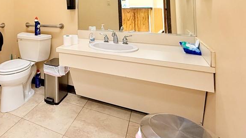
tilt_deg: +1.1
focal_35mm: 27
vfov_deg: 38.5
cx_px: 55
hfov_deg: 64.7
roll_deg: +1.1
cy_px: 3
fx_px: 176
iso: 250
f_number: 2.2
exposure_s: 1/60
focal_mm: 2.22
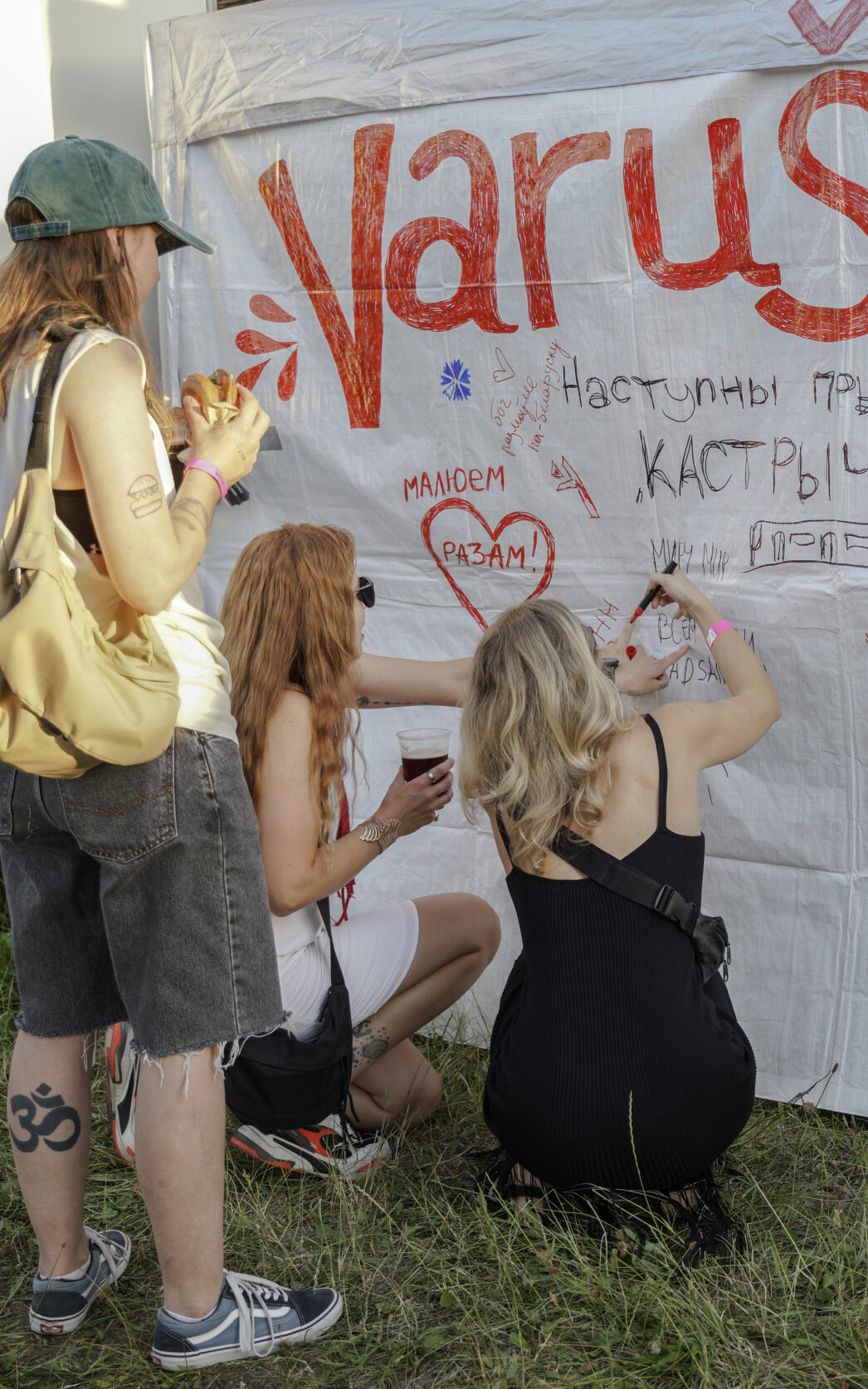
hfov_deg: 23.7
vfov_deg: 38.2
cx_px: 797
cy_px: 700
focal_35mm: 53
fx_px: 2006
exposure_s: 1/160
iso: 100
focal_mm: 34
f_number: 3.2
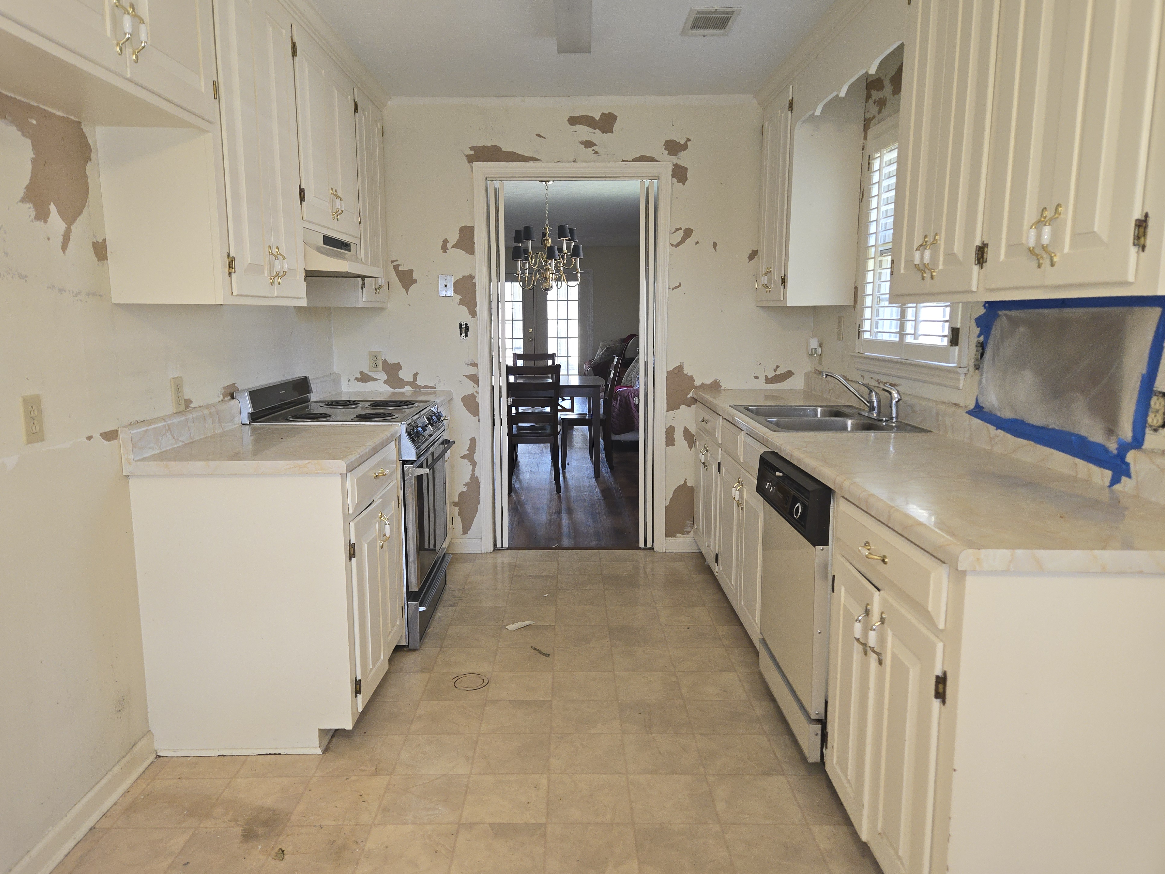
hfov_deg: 71.6
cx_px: 558
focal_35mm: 24
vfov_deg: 56.8
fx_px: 808
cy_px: 436
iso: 100
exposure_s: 1/40
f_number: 1.8
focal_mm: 5.4
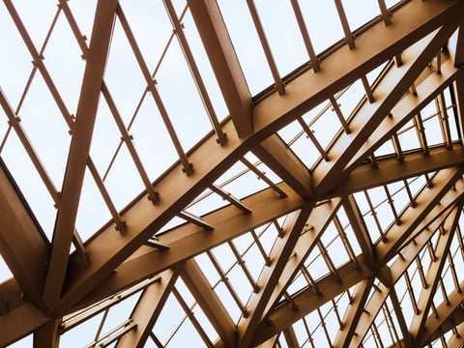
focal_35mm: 36
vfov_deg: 39.7
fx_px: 483
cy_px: 174
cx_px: 232
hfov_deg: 51.4
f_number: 5.6
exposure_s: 1/125
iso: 200
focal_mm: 18
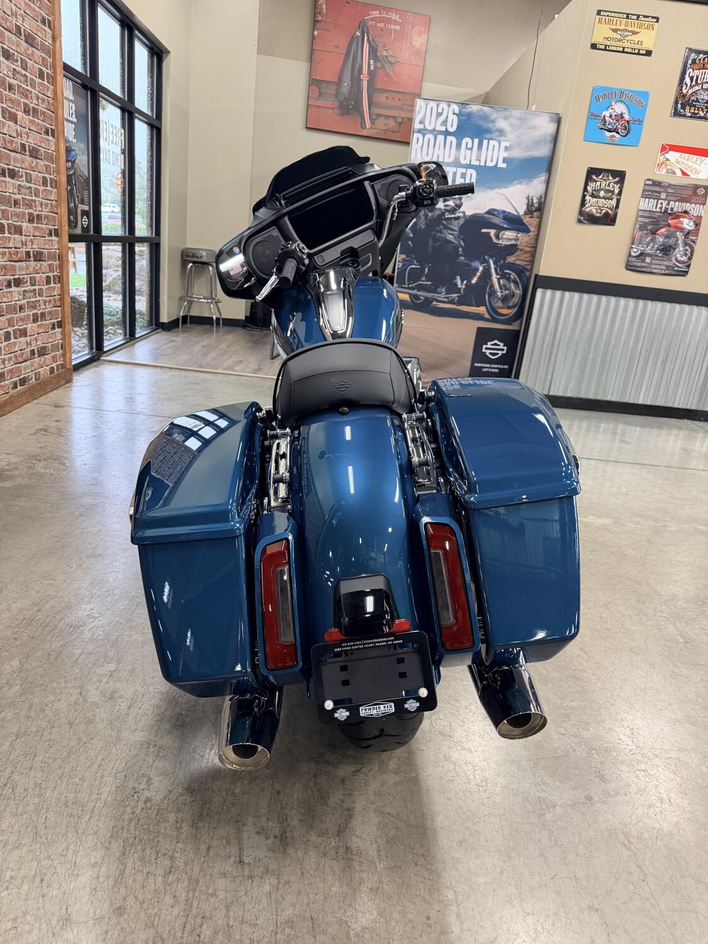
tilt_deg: -19.5
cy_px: 472
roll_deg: -6.0
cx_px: 354
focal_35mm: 24
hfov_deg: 56.8
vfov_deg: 71.6
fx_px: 654
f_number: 1.78
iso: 400
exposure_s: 1/120
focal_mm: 6.76
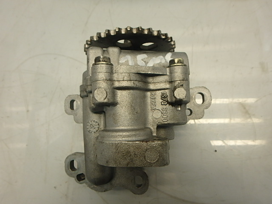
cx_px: 136
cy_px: 102
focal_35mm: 21
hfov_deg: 79.0
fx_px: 165
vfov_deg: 63.4
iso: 125
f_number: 3.5
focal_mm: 3.7
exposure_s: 1/60
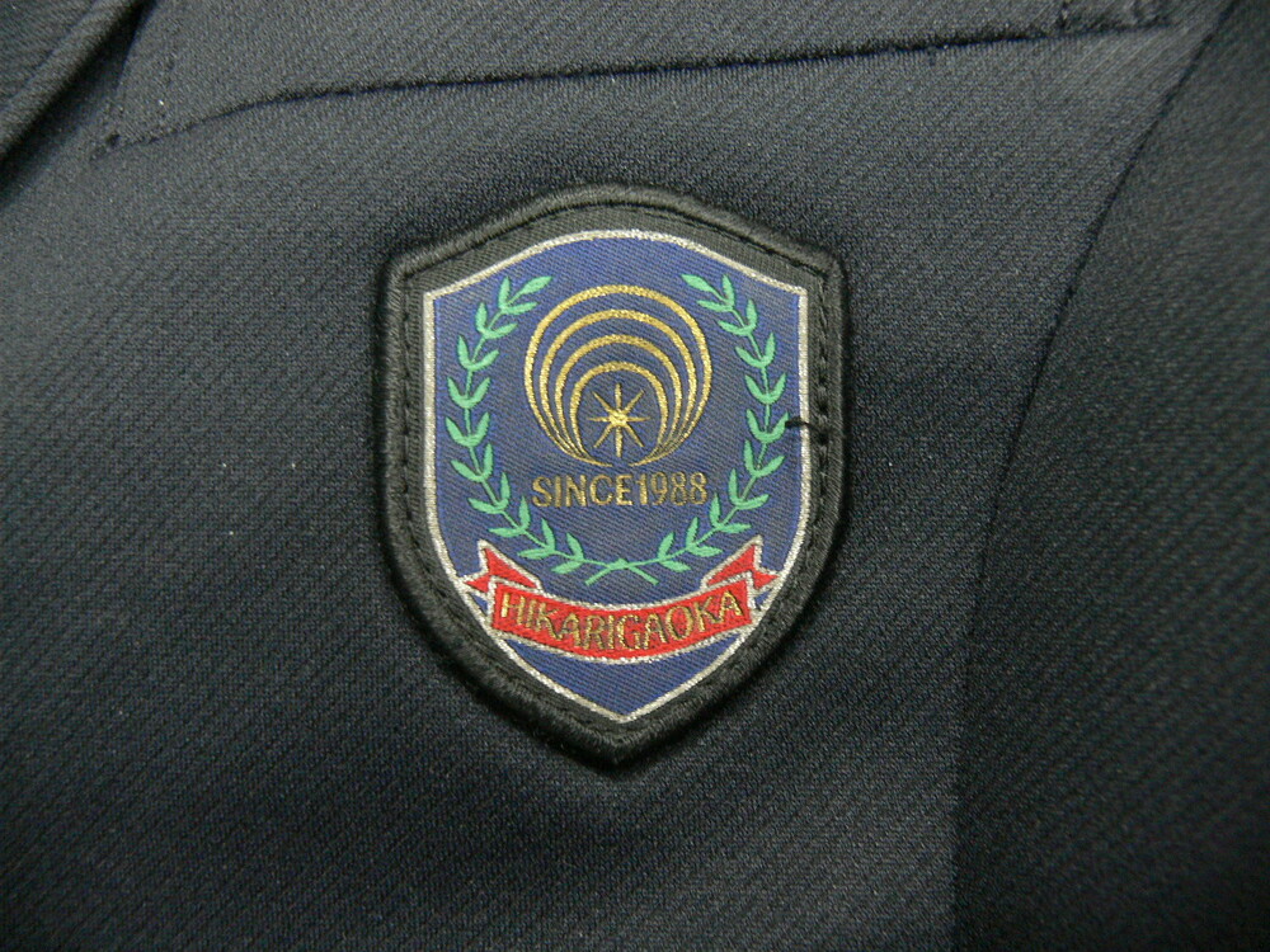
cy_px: 476
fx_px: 1284
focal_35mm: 35
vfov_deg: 40.7
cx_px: 635
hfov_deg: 52.6
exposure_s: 1/6
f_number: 2.8
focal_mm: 7.4
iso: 200
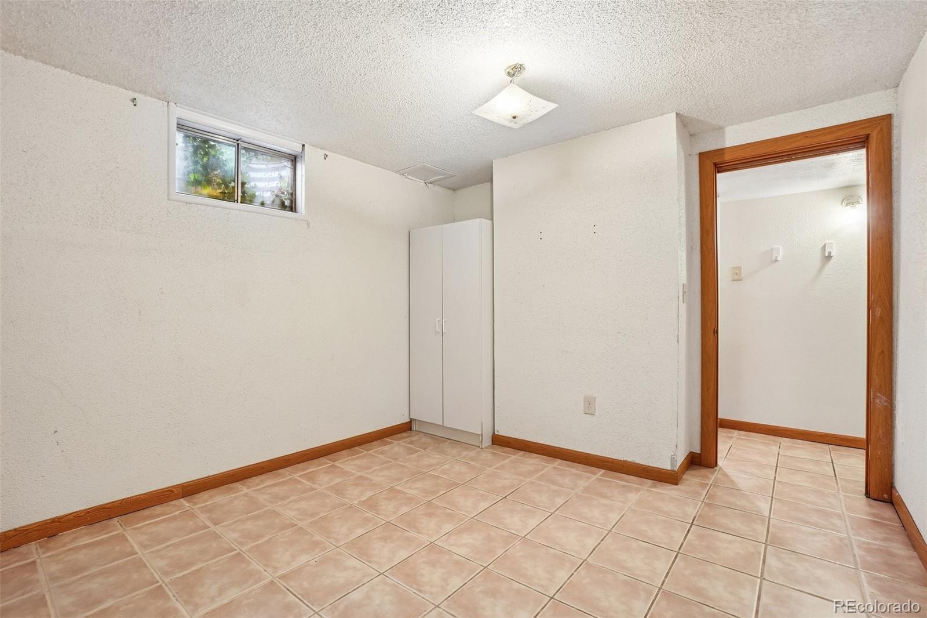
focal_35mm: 15
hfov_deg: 100.4
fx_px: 386
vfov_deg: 77.3
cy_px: 309
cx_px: 464
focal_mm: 10
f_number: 8
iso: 400
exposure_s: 1/5
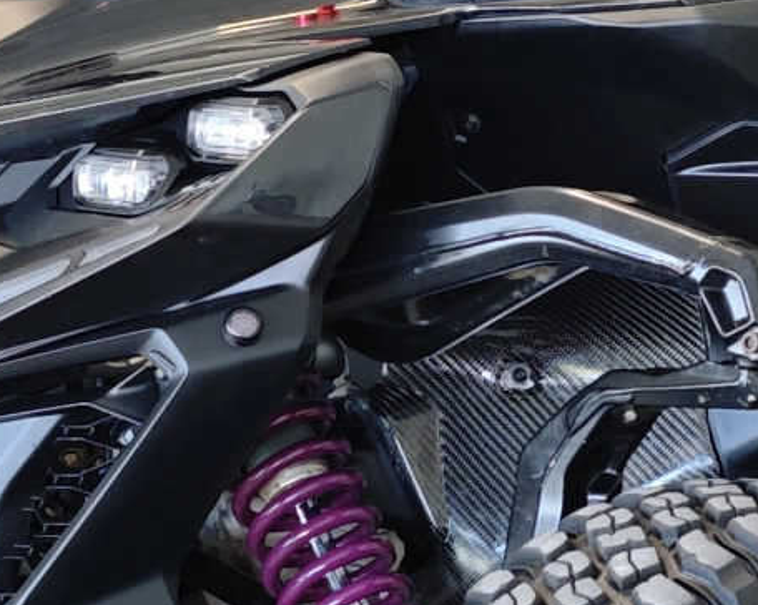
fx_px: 3228
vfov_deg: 10.7
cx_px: 495
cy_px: 440
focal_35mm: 144
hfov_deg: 13.4
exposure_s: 1/81.6
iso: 250
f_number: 1.4
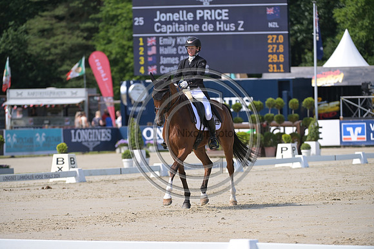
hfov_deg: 8.2
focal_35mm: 250
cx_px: 187
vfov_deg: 5.5
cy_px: 124
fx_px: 2598
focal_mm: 250
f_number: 5
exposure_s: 1/1250
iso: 360
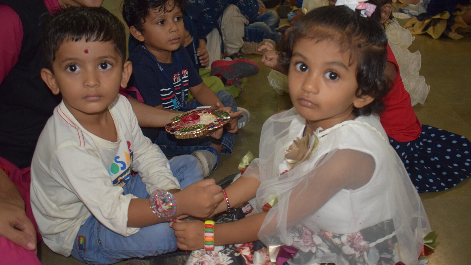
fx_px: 475
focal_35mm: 38
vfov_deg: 31.2
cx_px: 236
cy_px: 118
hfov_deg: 52.8
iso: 1600
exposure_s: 1/60
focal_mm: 24
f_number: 3.8
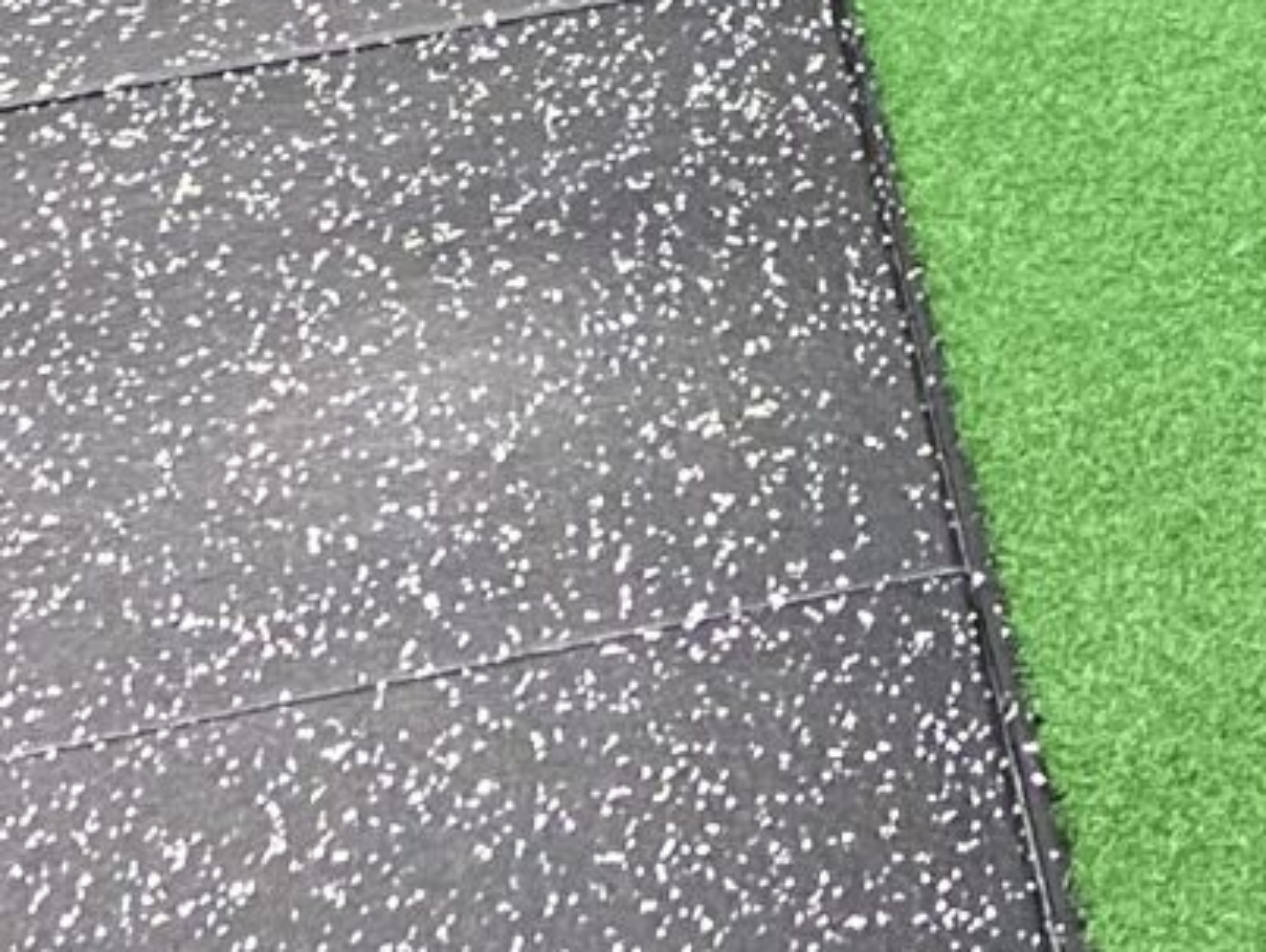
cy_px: -1951
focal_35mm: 165
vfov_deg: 7.8
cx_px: 2212
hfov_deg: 11.2
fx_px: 6040
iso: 320
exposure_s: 1/50
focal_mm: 4.25
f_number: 1.8
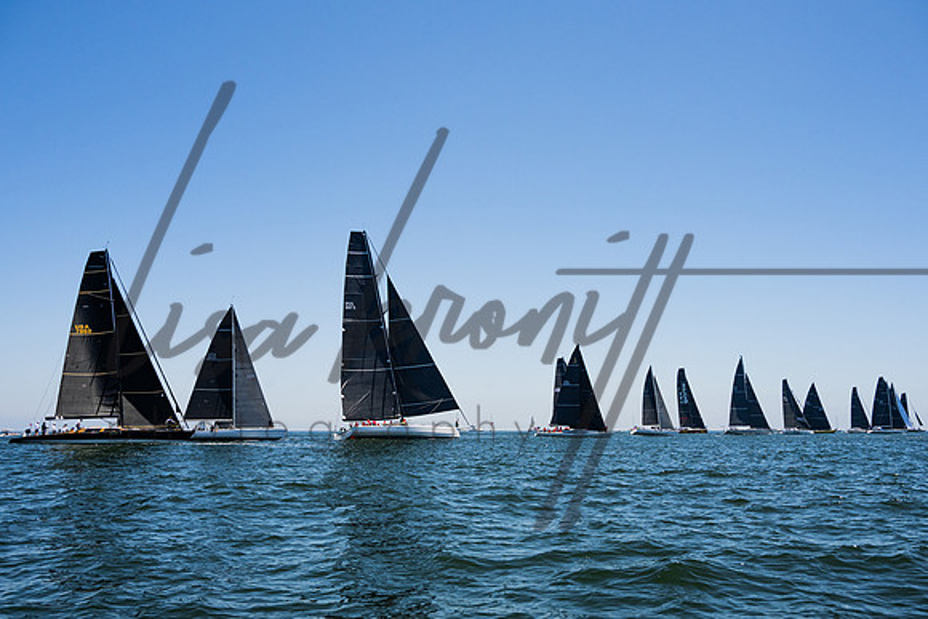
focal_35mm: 33
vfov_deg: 40.4
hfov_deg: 57.9
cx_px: 469
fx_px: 838
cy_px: 359
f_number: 8
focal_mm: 28
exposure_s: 1/2500
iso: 500
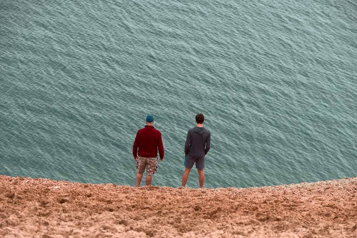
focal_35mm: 200
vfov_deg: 6.9
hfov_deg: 10.3
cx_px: 178
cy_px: 119
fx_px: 1984
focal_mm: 200
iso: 64
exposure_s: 1/125
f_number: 7.1
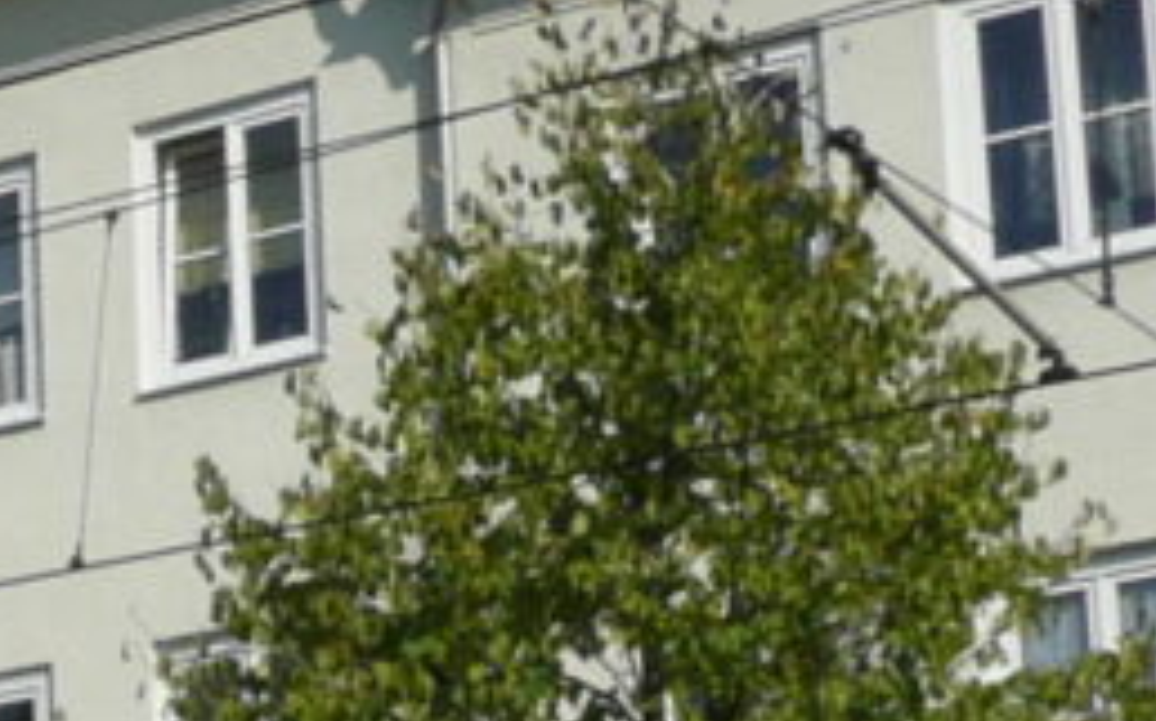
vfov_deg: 7.8
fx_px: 5165
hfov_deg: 12.0
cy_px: 1057
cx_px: -775
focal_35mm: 164
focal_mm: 4.6
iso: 100
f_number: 8
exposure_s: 1/400
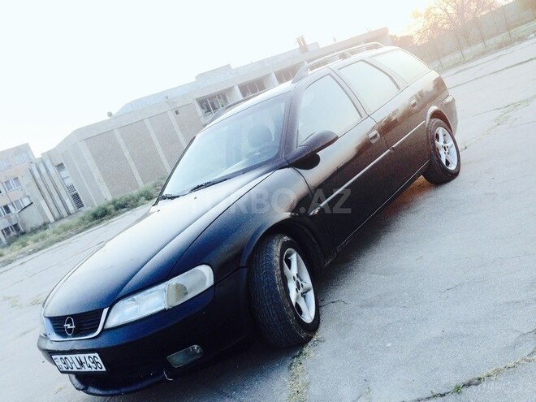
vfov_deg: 42.9
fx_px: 511
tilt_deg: -7.7
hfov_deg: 55.4
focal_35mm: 33
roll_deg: +24.0
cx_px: 268
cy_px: 201
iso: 50
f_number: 2.4
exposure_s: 1/299
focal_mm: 4.12
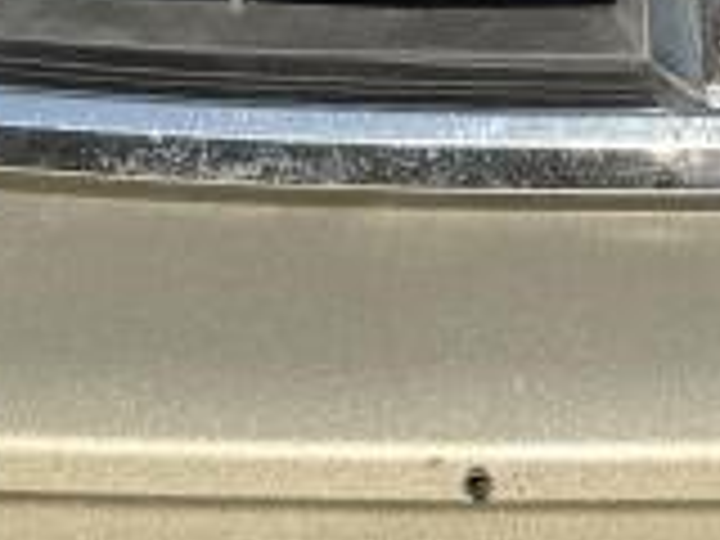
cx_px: 940
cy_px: -356
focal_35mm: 192
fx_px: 3994
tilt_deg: -21.6
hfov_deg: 10.1
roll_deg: +1.3
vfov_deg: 7.6
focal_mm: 6.76
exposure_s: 1/5319
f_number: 1.78
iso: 80
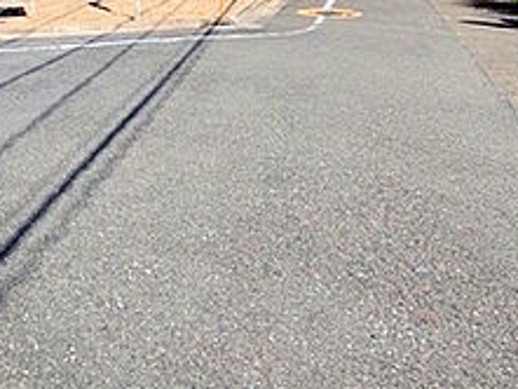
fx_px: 569
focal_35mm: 38
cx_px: -2
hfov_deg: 42.2
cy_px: -56
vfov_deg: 32.4
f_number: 2.2
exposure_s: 1/2188
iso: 44
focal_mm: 1.83
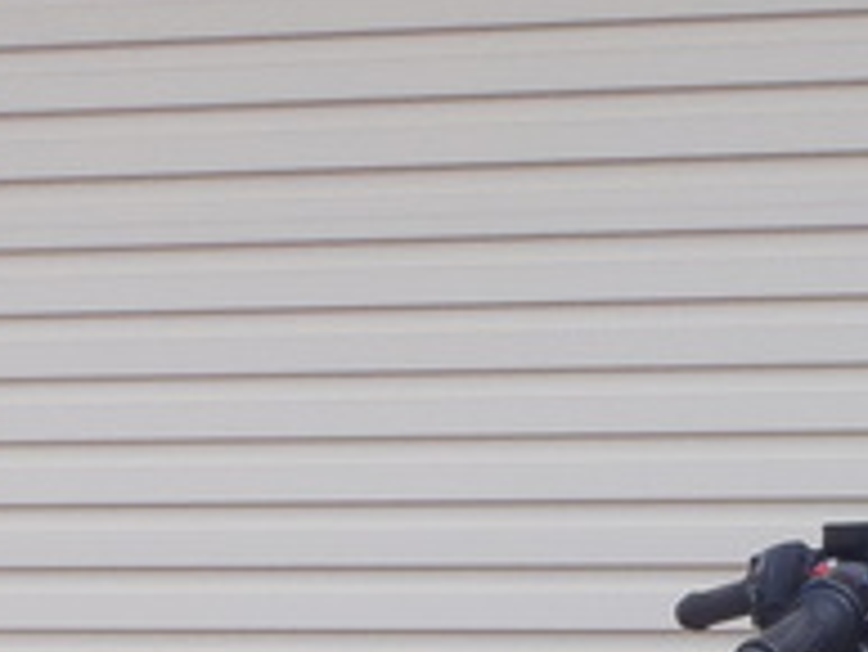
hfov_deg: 16.9
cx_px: 297
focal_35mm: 116
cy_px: 1075
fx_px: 2911
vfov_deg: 12.0
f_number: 4.5
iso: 80
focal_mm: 5
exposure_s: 1/125
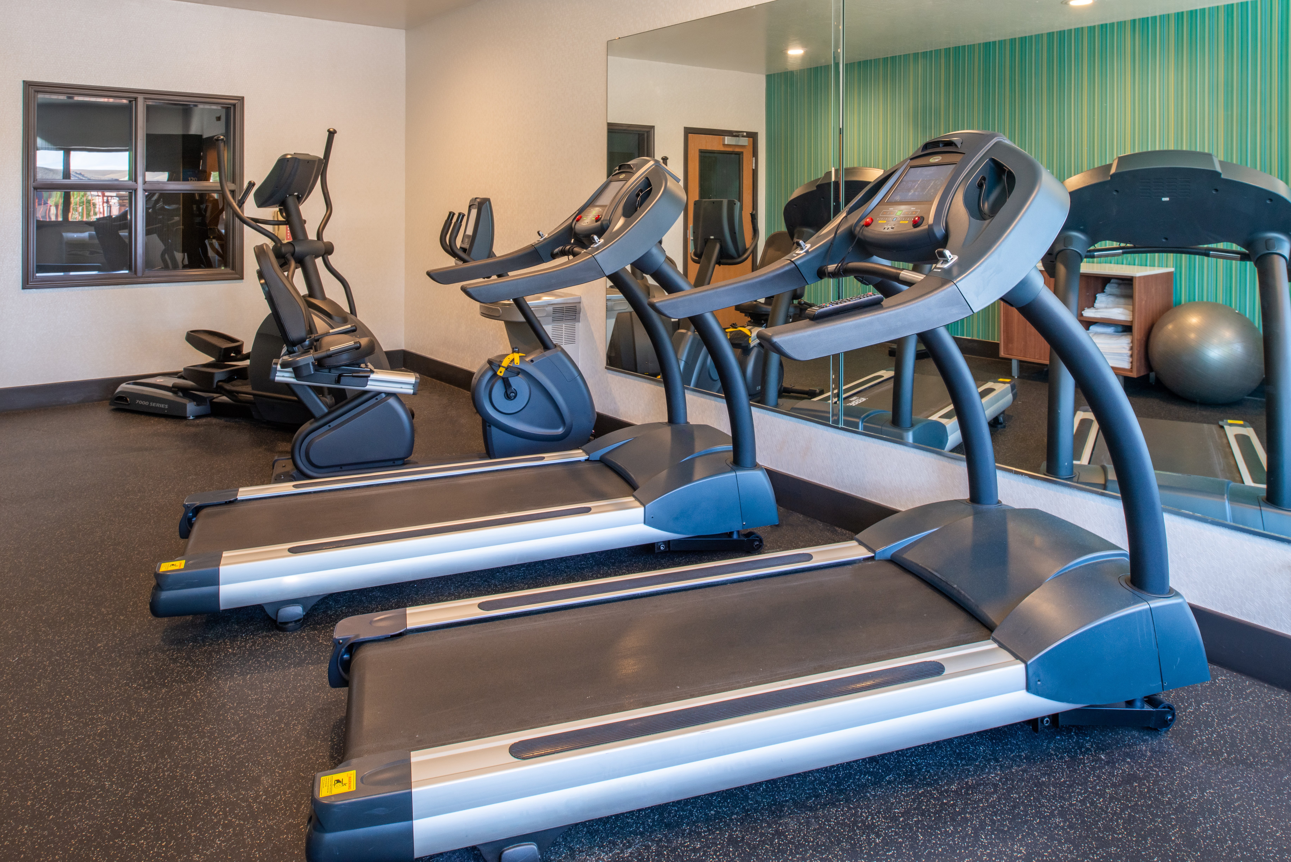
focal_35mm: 24
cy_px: 431
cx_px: 646
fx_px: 861
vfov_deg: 53.2
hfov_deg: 73.7
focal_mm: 24
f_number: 11
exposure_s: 1/25
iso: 640
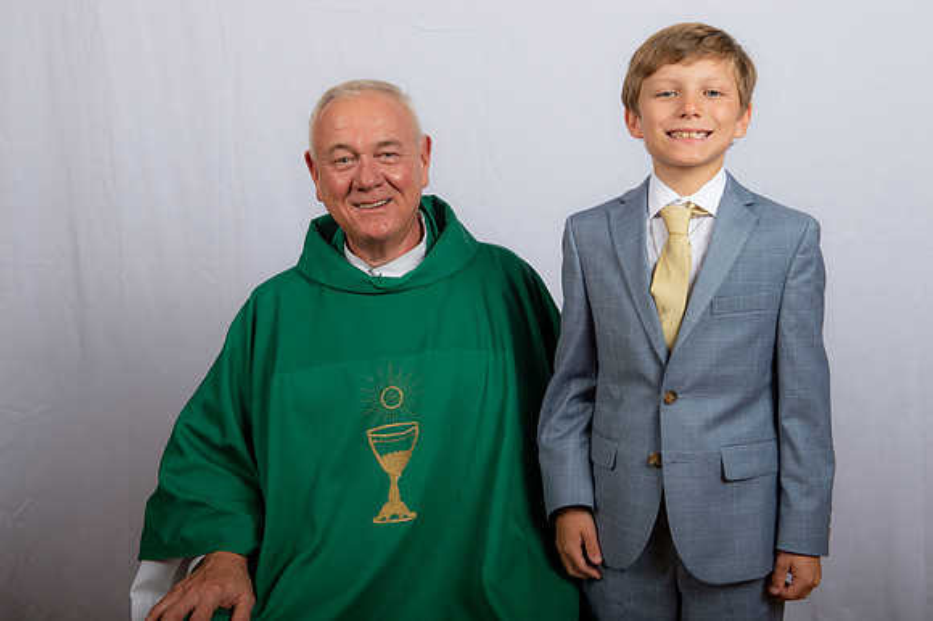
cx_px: 466
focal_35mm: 50
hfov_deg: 39.6
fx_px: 1295
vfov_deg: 27.0
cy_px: 310
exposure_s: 1/200
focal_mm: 50
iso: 320
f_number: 8
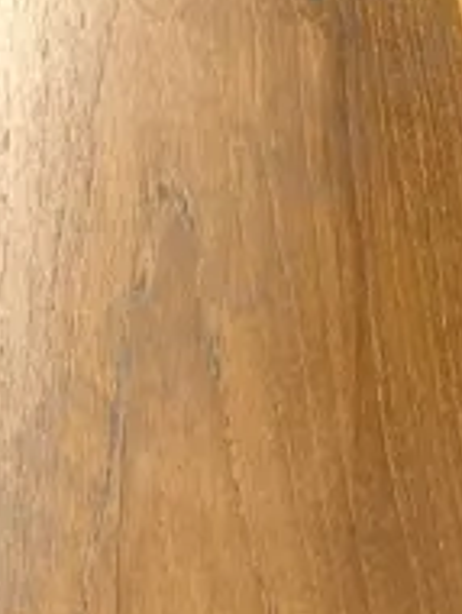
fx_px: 2486
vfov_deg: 14.1
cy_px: 375
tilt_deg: -51.3
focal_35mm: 140
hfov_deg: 10.6
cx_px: 129
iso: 50
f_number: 1.8
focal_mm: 4.25
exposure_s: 1/50
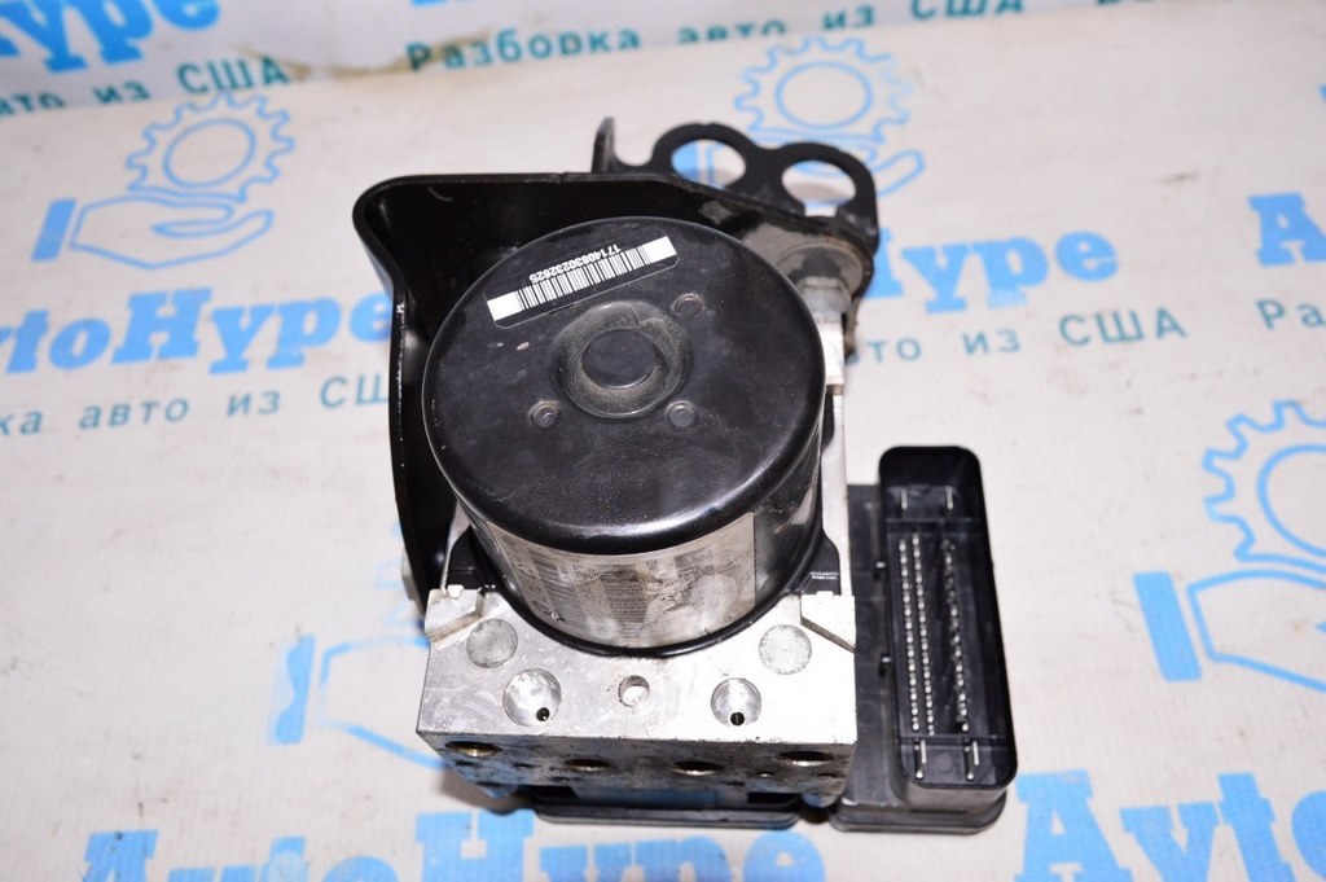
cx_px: 663
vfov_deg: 43.5
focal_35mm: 30
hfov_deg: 62.0
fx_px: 1104
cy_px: 441
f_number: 8
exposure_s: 1/160
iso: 1600
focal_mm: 20
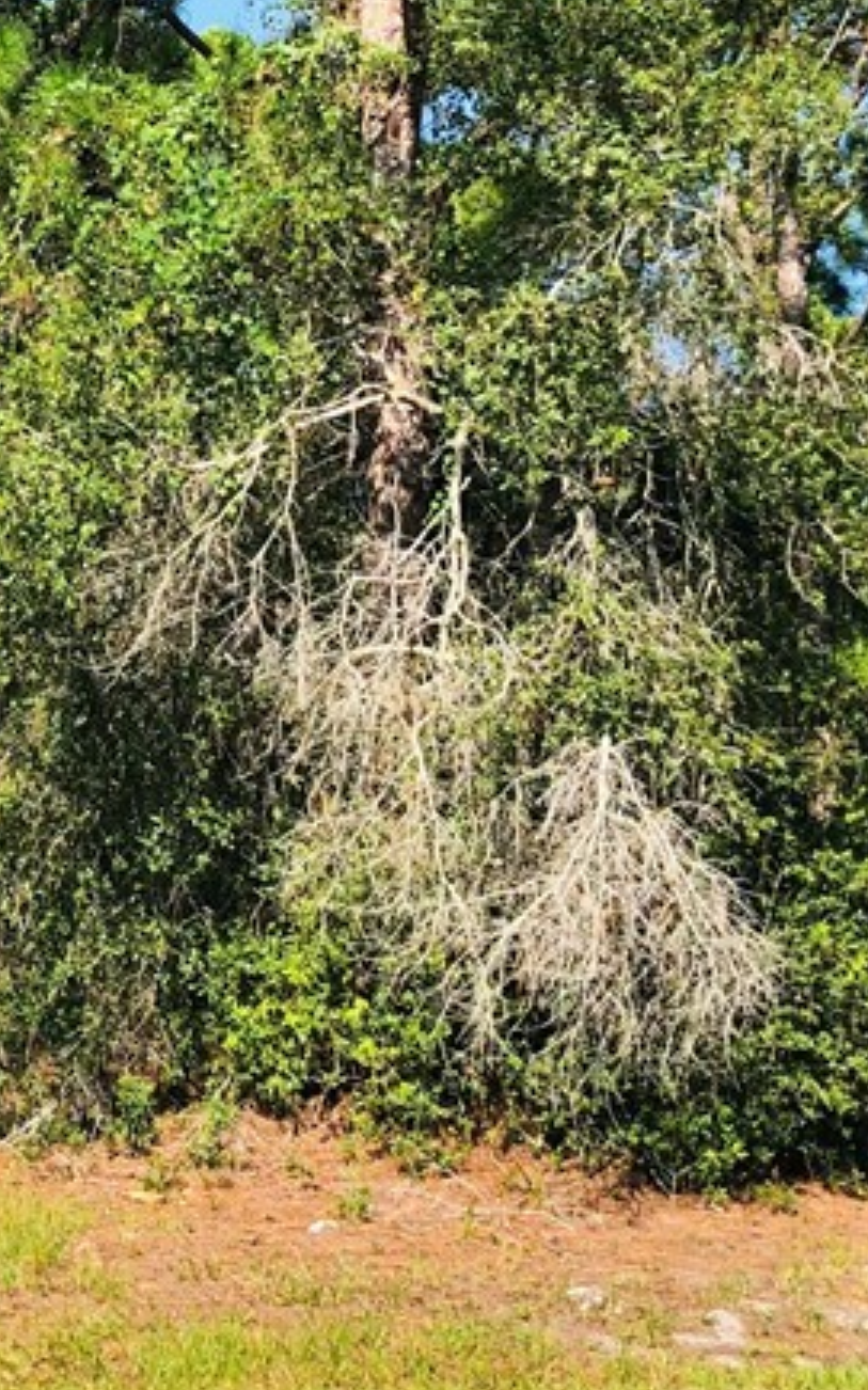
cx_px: -99
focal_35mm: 70
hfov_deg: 17.9
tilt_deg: +9.4
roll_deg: -1.1
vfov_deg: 29.1
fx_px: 2651
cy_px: 426
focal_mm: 3.99
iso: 20
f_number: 1.8
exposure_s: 1/960
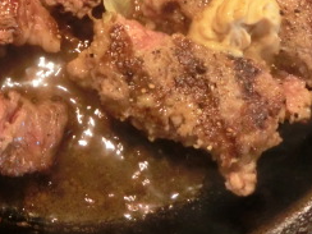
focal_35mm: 63
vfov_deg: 22.6
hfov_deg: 30.2
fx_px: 568
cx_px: 81
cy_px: 13
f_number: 3
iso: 800
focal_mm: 4.24
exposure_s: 1/125
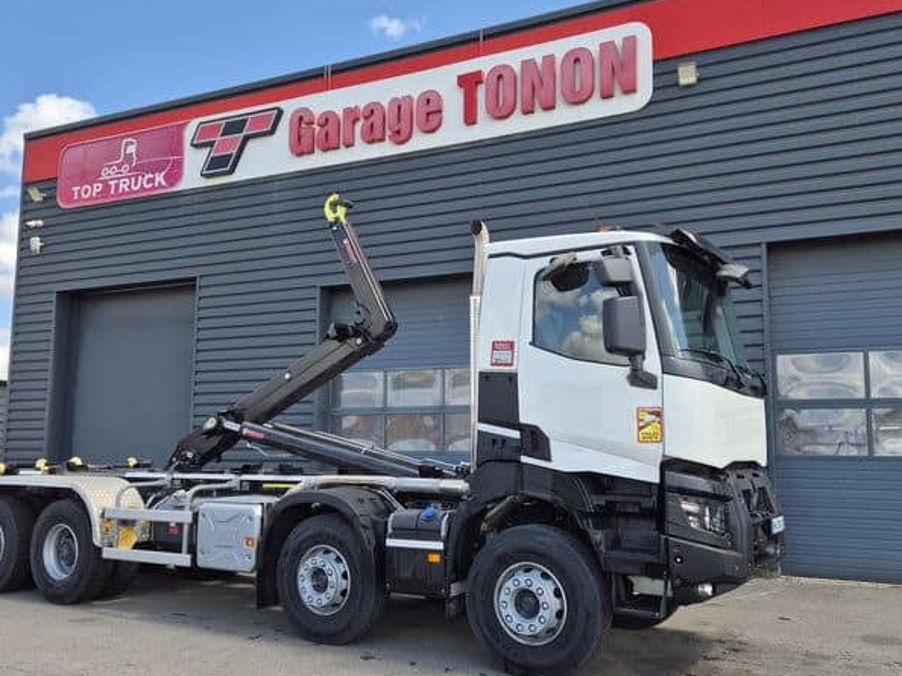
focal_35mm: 31
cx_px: 445
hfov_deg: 58.4
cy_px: 375
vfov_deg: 45.3
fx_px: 807
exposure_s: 1/832
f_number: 1.8
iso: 25
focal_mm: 5.4
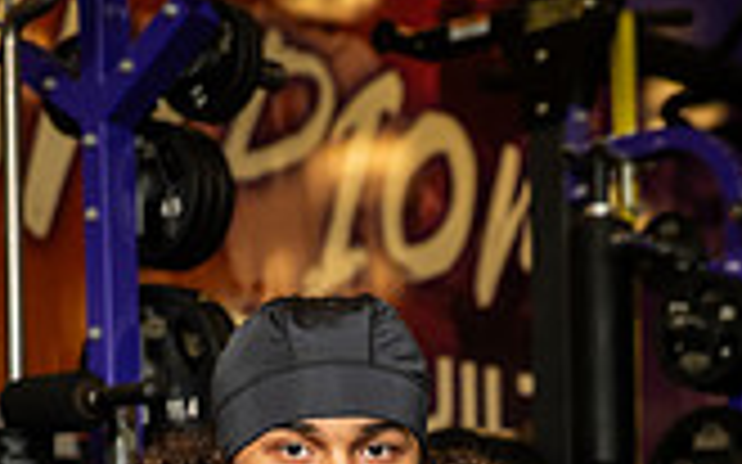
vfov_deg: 7.7
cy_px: 1009
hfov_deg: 13.0
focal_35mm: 161
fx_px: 3255
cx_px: 360
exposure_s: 1/250
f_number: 5.6
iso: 500
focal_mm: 58
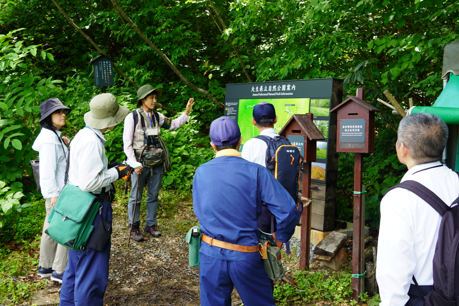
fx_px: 517
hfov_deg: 47.9
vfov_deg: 33.1
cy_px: 153
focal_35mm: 40
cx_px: 230
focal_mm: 27
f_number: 5
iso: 100
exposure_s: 1/80
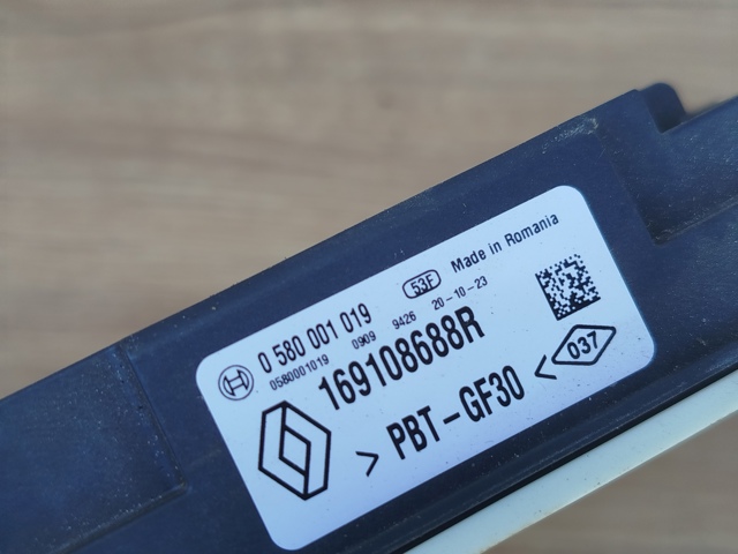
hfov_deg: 39.7
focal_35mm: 48
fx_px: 1023
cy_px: 277
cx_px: 369
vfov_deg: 30.3
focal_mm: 5.31
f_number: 1.7
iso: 50
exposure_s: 1/112
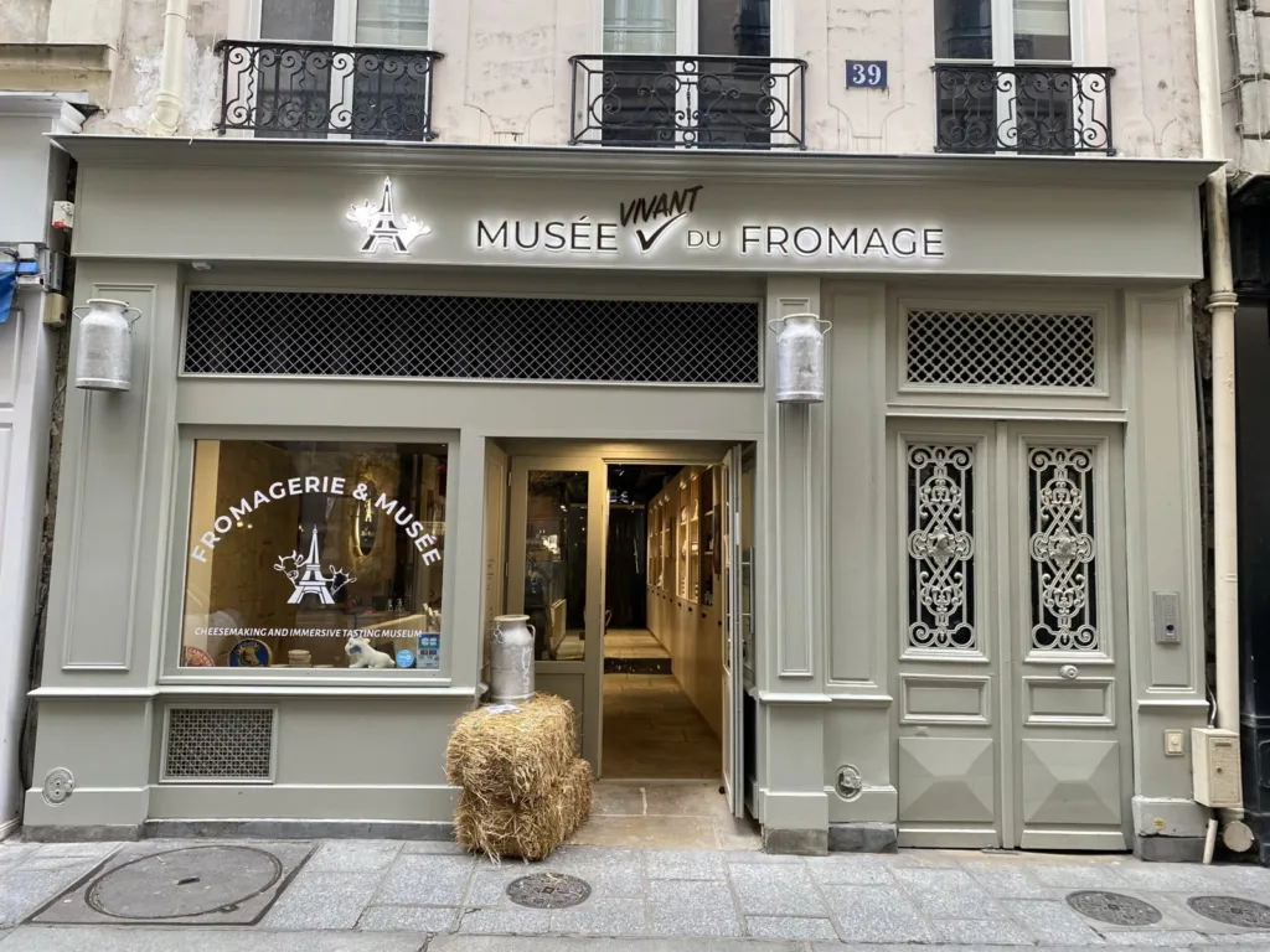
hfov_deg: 67.3
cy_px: 476
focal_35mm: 26
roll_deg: -0.9
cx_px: 635
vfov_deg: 53.1
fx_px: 954
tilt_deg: +5.8
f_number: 1.8
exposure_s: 1/100
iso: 100
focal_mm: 4.25
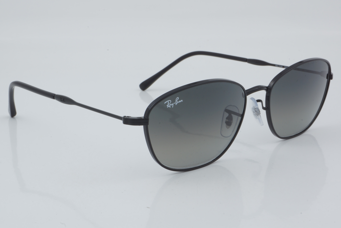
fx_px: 710
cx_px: 170
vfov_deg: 18.2
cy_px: 114
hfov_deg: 27.0
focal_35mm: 75
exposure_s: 1/4
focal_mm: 50
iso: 100
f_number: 29
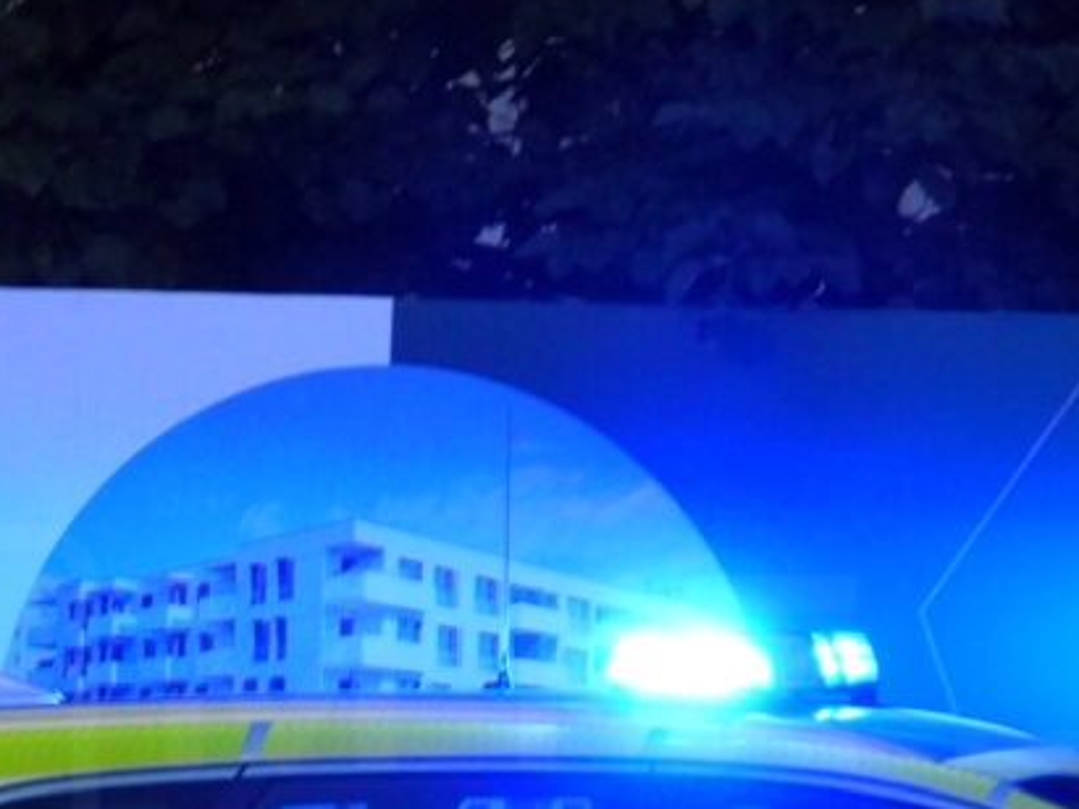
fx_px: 15518
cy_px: 982
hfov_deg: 4.0
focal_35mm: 498
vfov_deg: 3.0
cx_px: 578
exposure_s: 1/8
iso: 800
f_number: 4.5
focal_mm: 35.9
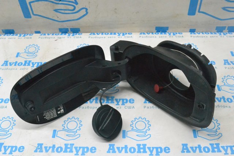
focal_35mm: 39
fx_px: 253
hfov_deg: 49.6
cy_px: 78
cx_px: 117
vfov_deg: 34.2
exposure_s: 1/160
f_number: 10
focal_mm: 26
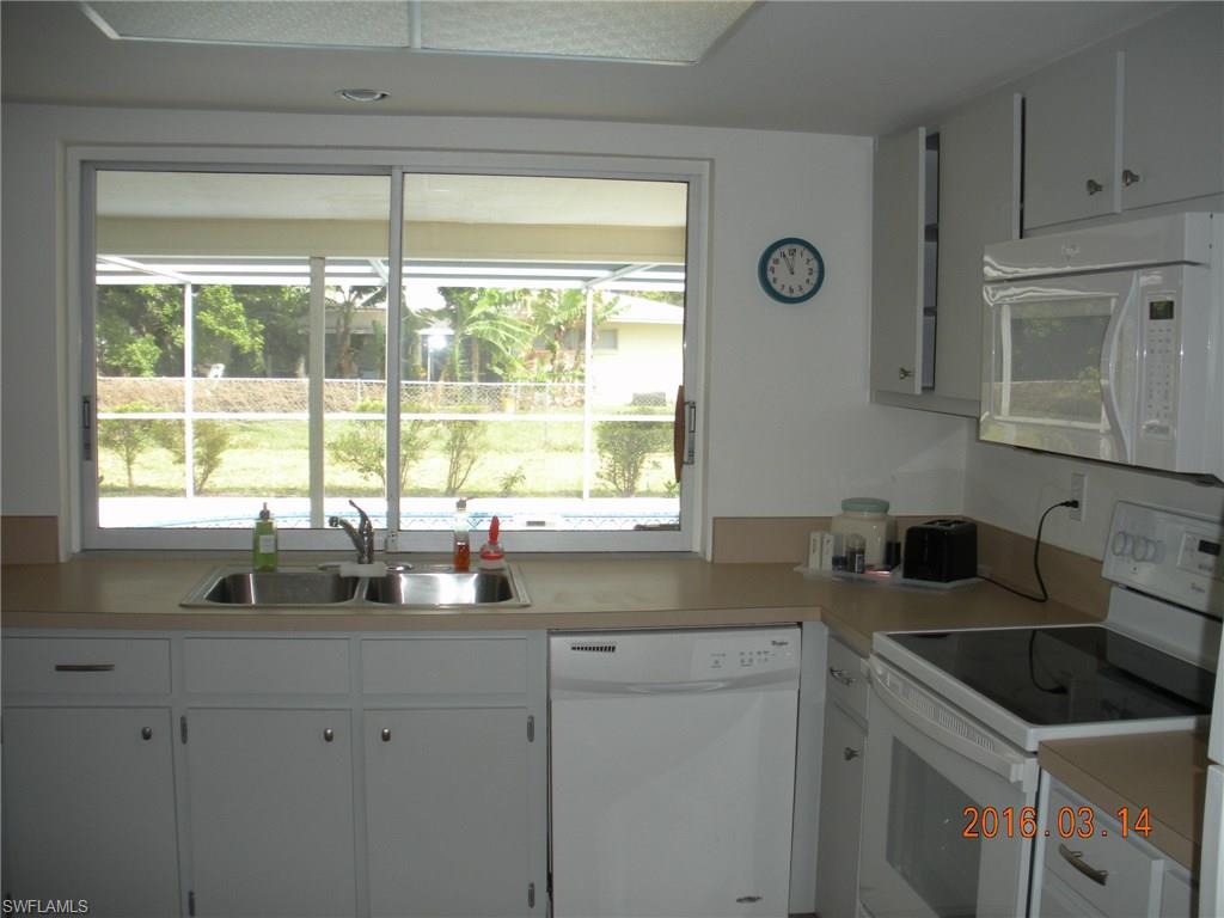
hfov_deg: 52.6
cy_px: 459
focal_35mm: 35
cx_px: 612
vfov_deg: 40.7
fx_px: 1238
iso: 92
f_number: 3.5
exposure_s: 1/158
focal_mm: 6.3
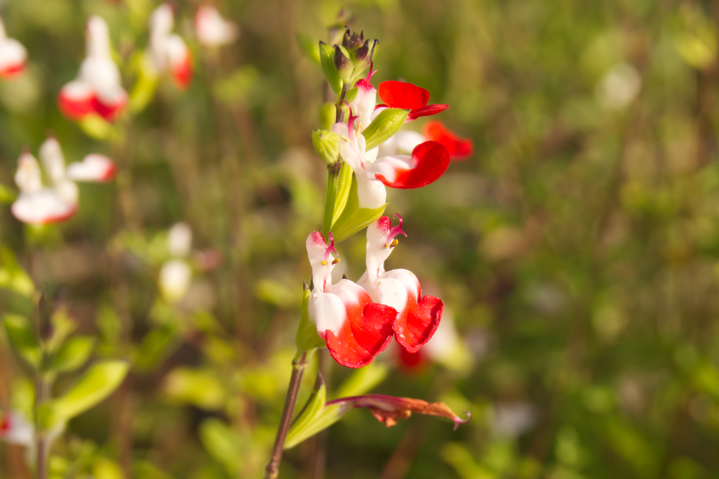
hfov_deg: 24.6
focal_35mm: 82
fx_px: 1648
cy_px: 240
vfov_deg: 16.6
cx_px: 360
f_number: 9
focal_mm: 55
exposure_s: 1/500
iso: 400
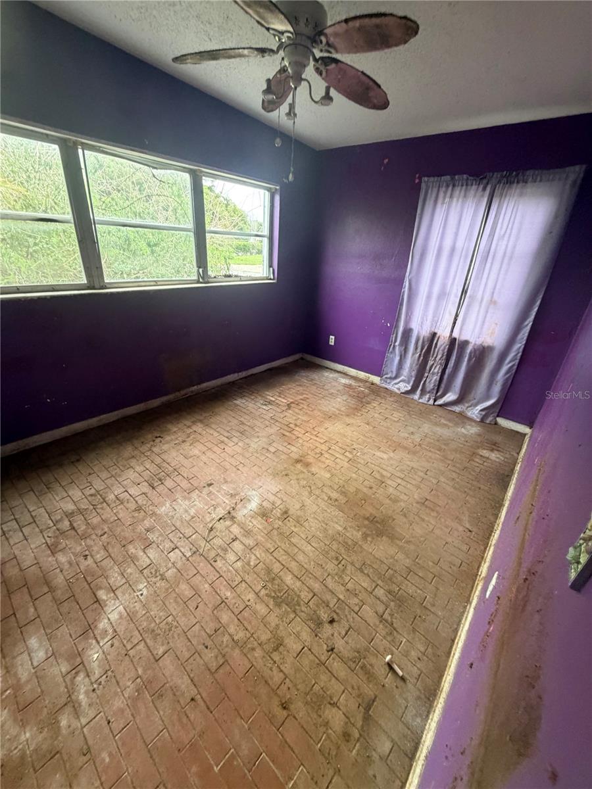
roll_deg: -5.1
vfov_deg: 102.1
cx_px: 296
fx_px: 319
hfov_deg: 85.7
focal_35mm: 14
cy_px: 394
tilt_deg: -26.1
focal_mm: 2.22
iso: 320
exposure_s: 1/78
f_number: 2.2
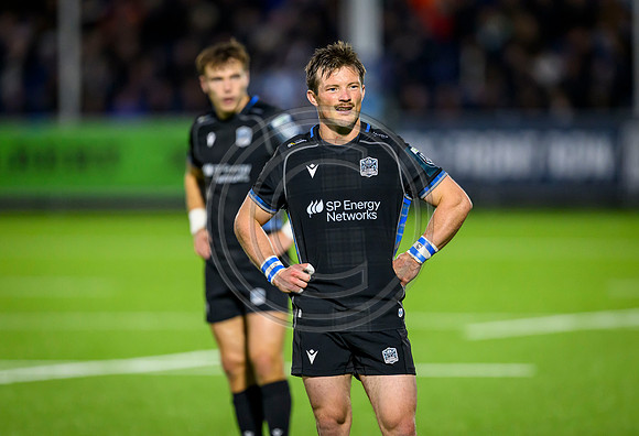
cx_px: 341
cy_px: 227
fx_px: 9269
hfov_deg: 3.9
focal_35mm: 518
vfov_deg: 2.7
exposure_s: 1/2000
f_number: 3.2
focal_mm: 400
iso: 4000
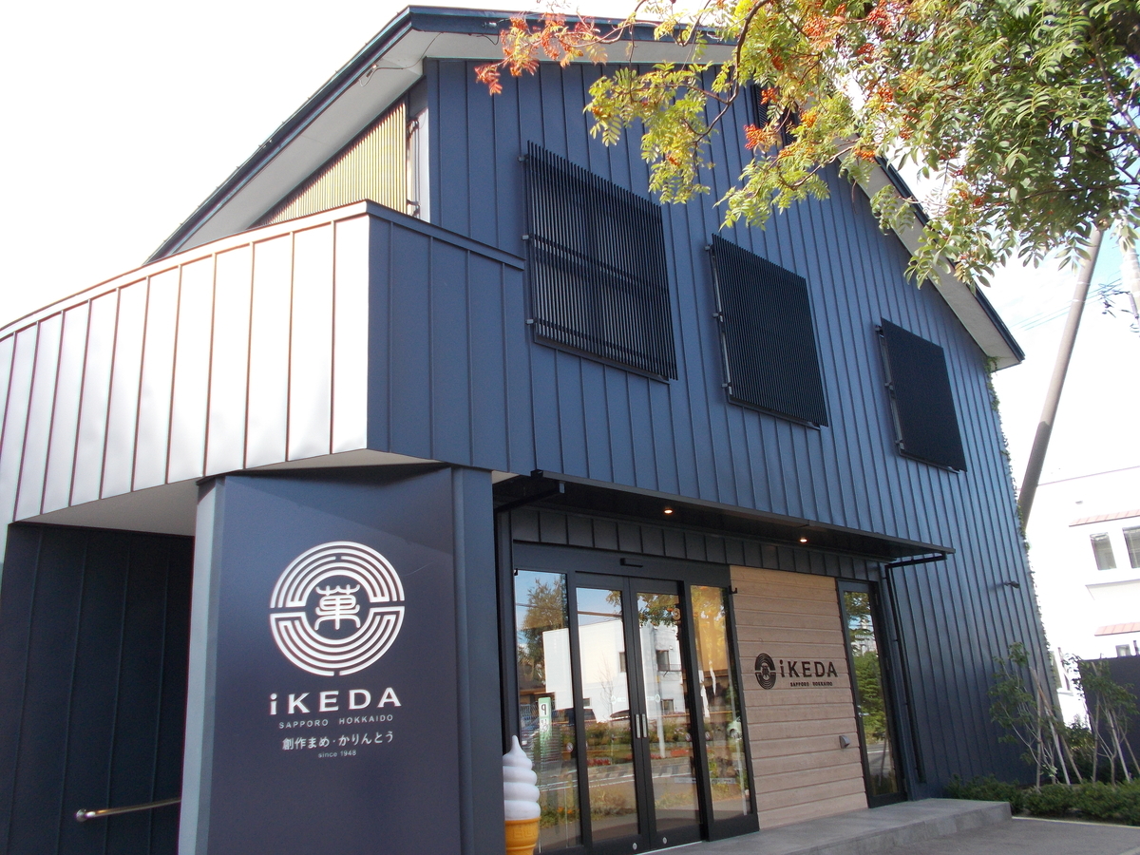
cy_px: 428
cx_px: 570
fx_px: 988
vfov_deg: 46.8
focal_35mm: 30
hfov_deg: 60.0
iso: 125
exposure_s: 1/250
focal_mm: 5.3
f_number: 3.4
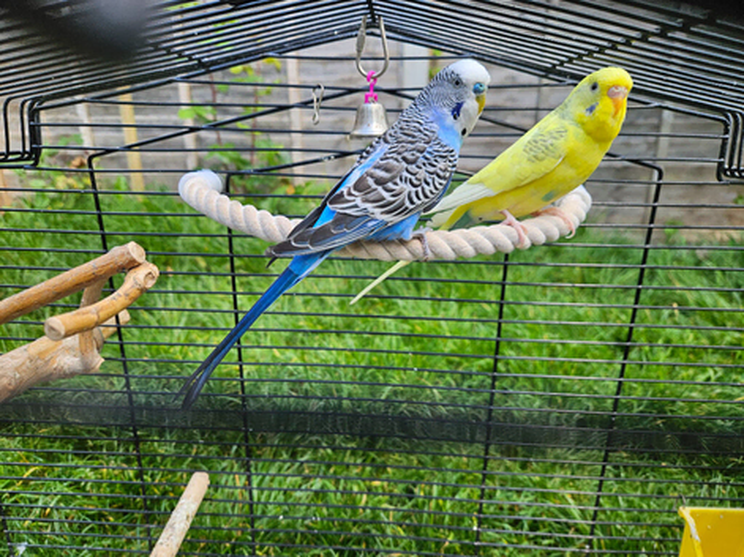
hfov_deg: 73.9
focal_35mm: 23
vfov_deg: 58.9
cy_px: 278
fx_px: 494
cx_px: 372
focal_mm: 5.4
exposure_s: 1/394
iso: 50
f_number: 1.8
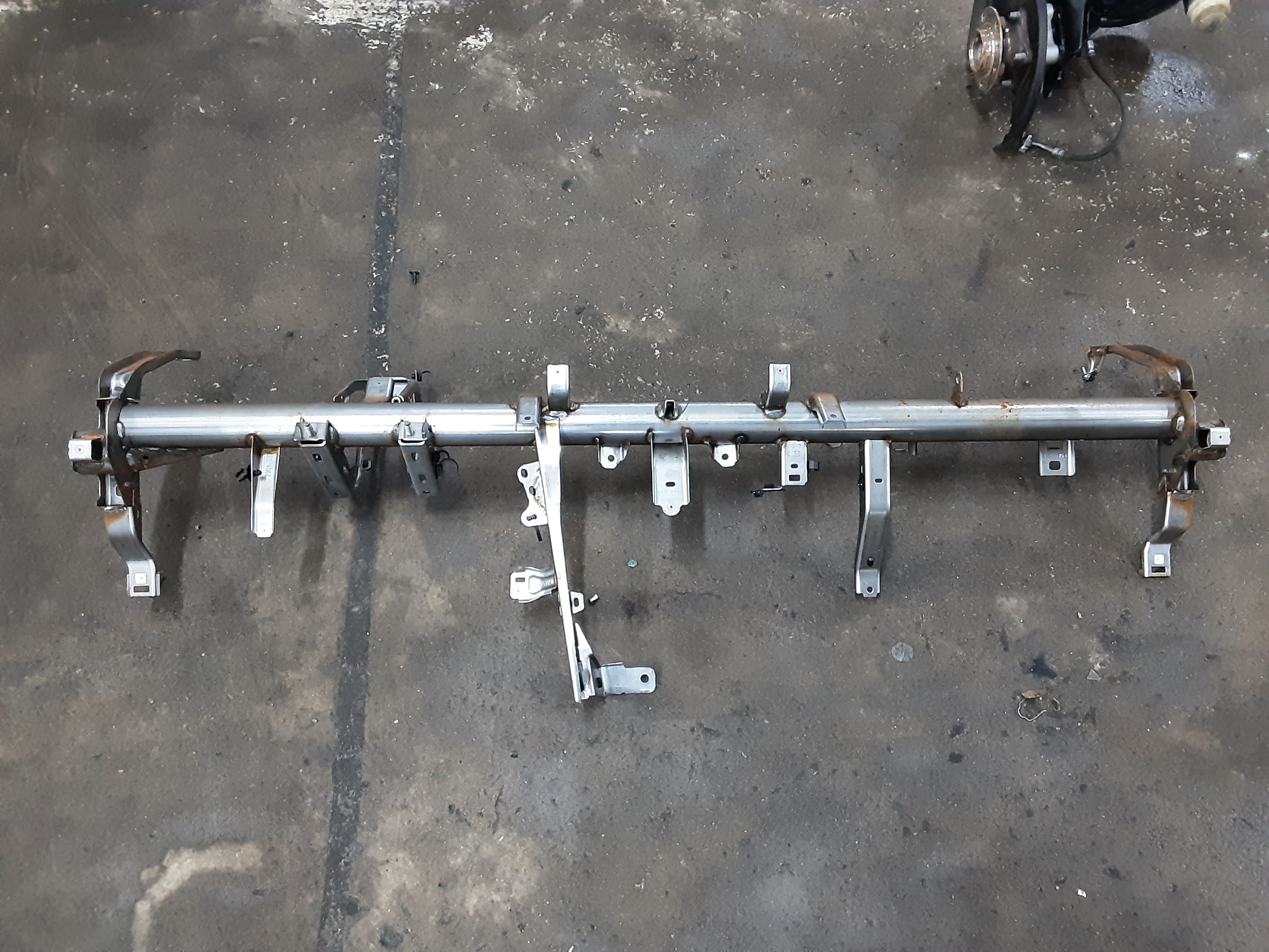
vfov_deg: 51.4
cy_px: 476
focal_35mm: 27
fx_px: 990
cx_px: 634
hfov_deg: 65.3
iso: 250
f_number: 1.9
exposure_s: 1/25
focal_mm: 2.91
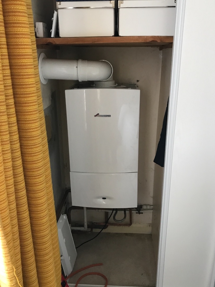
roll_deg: +1.2
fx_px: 248
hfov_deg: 46.8
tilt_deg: -17.3
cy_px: 140
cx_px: 109
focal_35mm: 30
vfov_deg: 60.0
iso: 50
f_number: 1.8
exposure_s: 1/17
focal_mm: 3.99
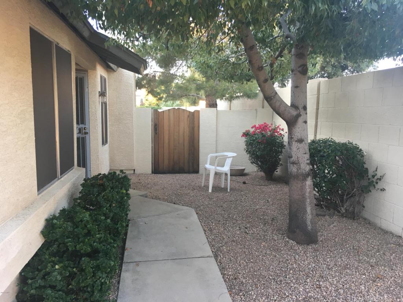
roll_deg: -0.5
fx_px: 338
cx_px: 202
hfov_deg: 61.7
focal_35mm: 29
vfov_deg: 48.2
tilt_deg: -5.5
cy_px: 151
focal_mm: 4.15
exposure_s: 1/30
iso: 25
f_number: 2.2
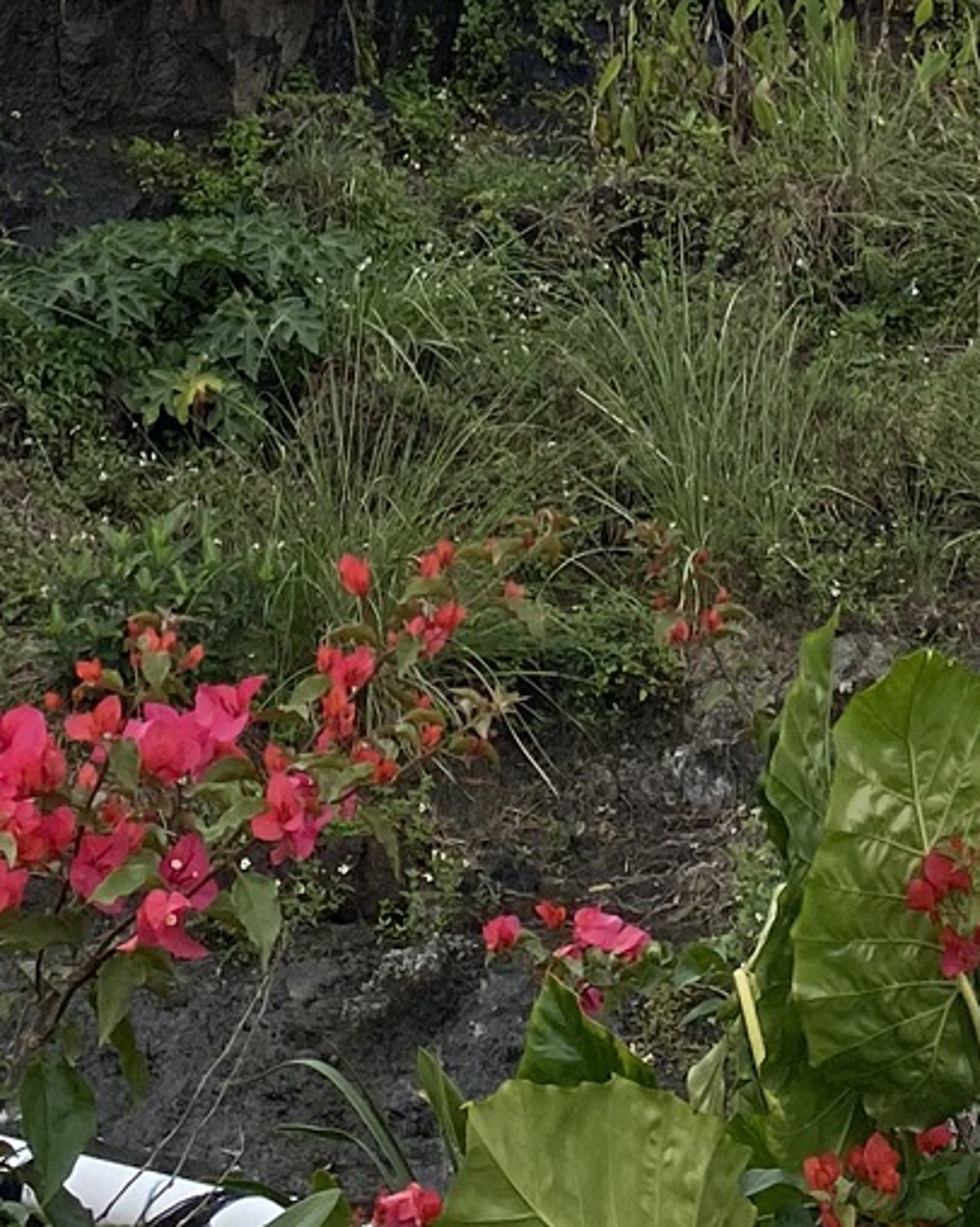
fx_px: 3628
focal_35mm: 100
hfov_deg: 15.4
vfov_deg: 17.0
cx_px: 587
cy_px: -708
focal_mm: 4.25
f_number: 1.8
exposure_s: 1/2222
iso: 32
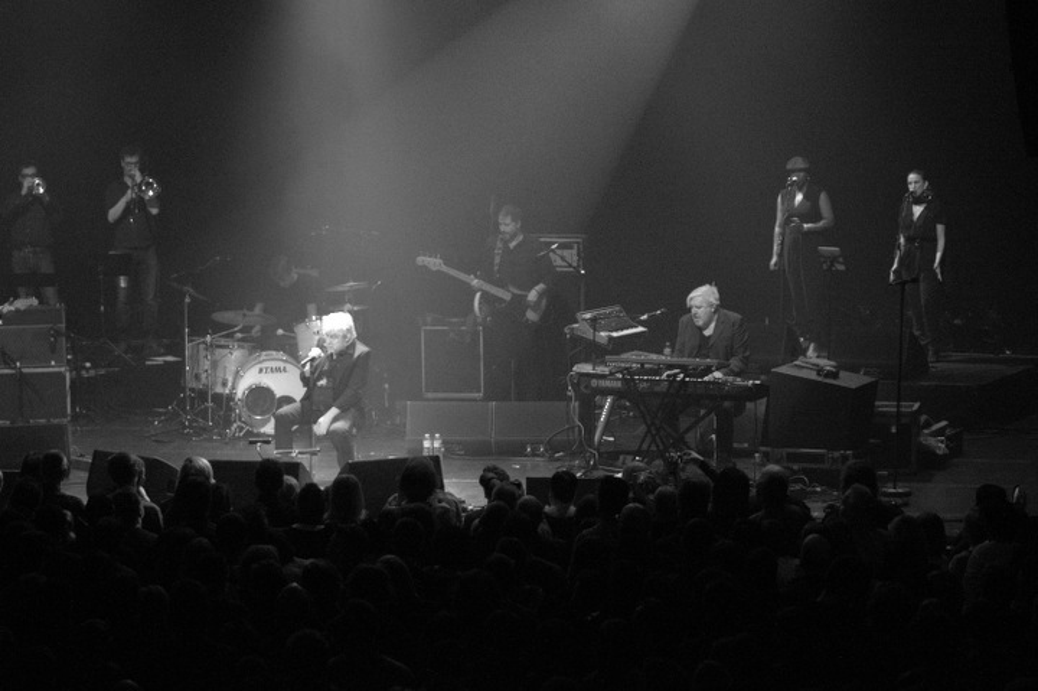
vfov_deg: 13.0
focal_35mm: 105
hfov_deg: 19.5
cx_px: 519
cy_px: 346
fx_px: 3025
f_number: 2.8
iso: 3200
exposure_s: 1/125
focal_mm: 70
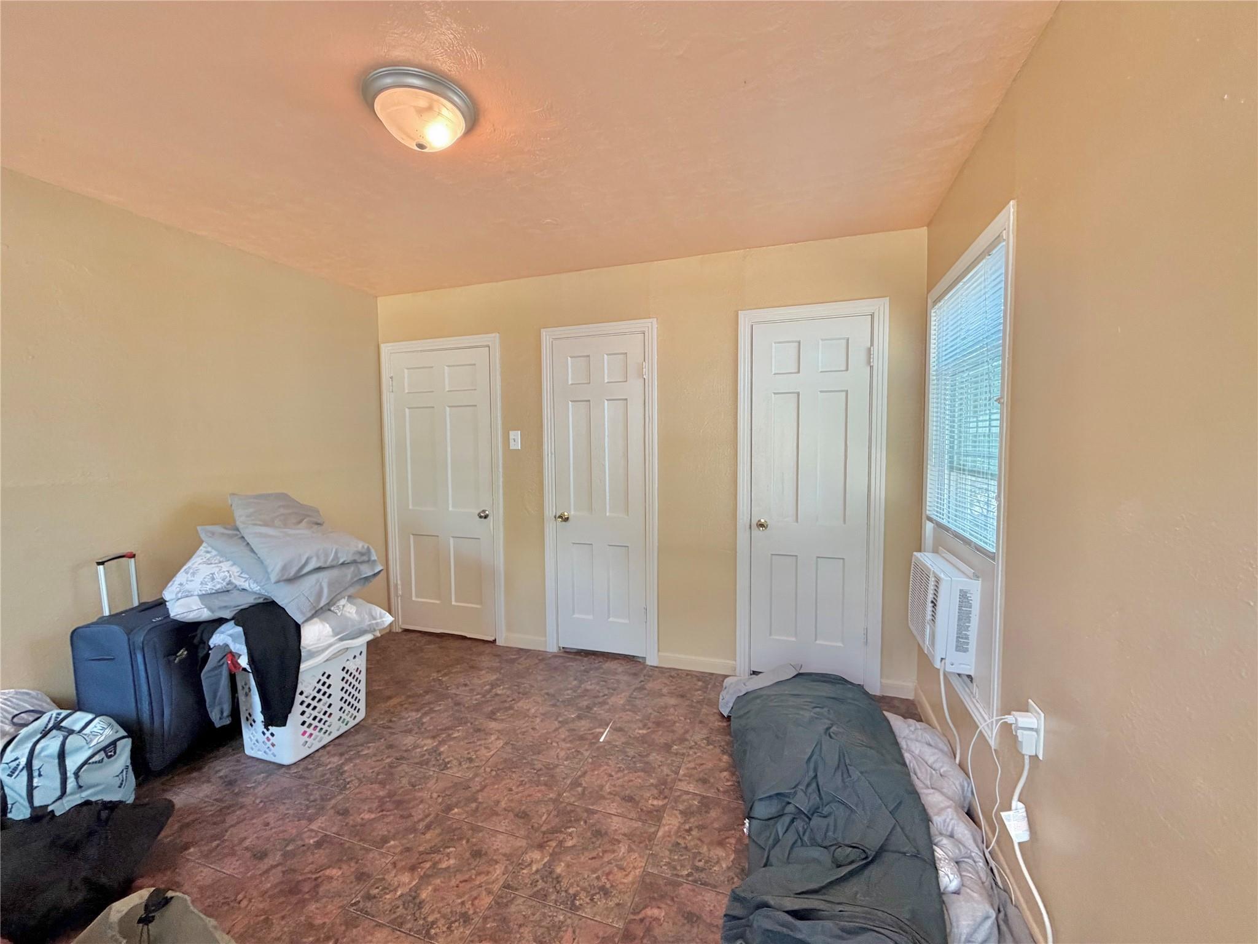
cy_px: 472
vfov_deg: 85.7
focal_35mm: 14
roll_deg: -0.5
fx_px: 509
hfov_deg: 102.1
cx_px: 629
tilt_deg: -3.5
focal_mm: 2.22
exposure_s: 1/60
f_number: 2.2
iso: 200
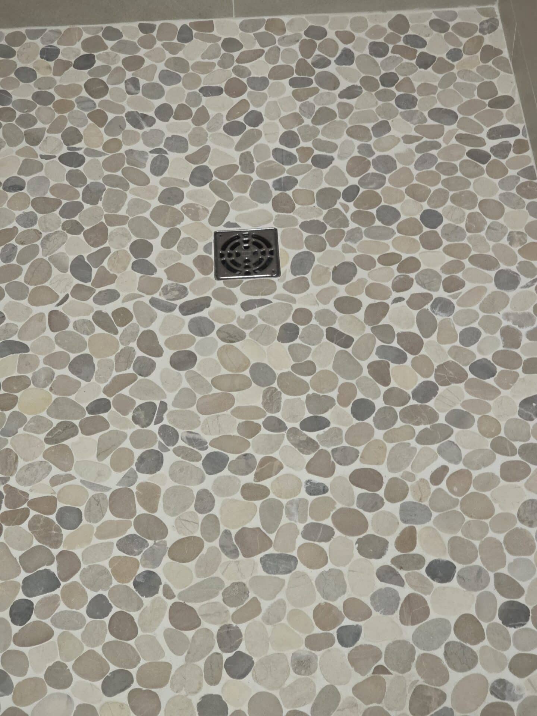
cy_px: 358
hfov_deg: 21.3
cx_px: 268
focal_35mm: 69
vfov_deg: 28.2
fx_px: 1427
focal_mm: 7.9
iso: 100
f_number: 2.4
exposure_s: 1/30
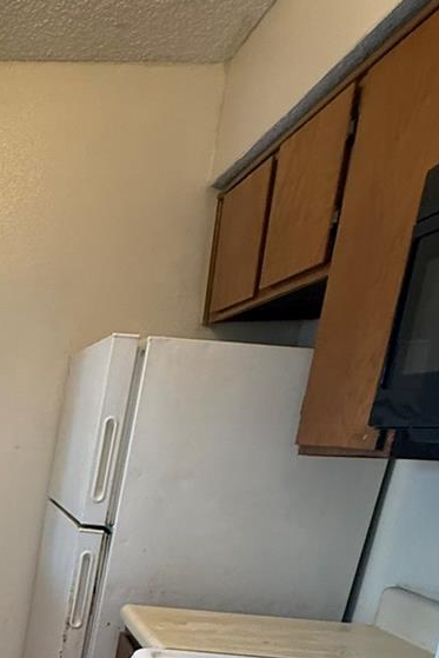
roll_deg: -3.6
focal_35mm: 40
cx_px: -125
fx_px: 731
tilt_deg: -17.7
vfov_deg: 42.3
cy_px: 650
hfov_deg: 28.0
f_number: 2.2
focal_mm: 2.22
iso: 250
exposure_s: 1/60
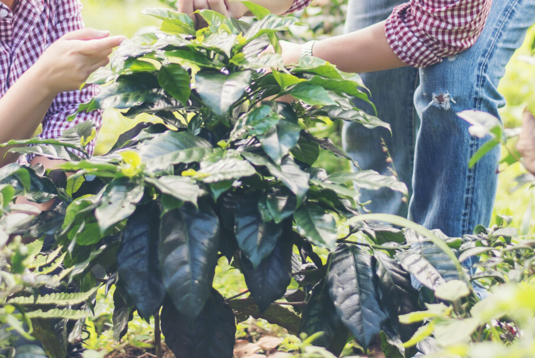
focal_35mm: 142
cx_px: 251
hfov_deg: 14.4
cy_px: 6
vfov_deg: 9.6
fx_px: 2112
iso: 100
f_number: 1.8
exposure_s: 1/160
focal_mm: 50
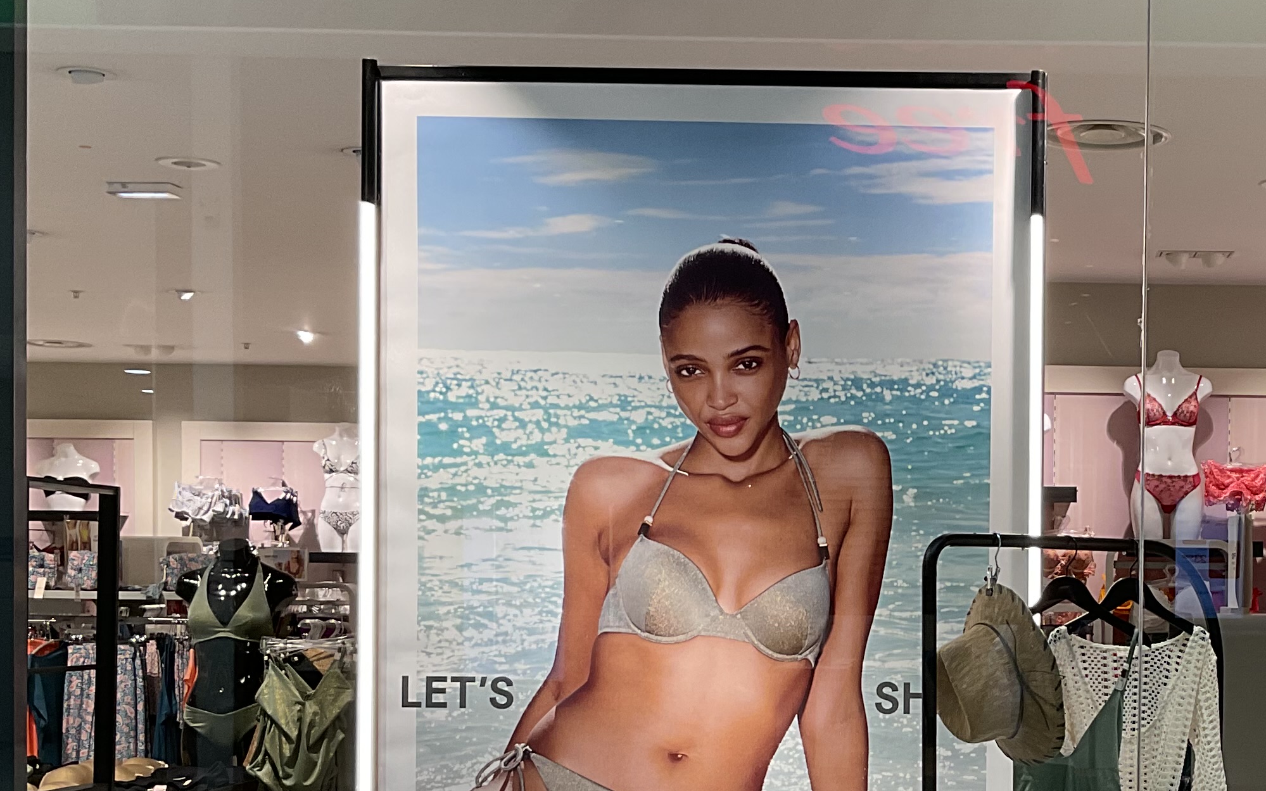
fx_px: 2139
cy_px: 636
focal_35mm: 62
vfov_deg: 20.7
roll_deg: -1.0
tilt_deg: -0.6
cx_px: 1054
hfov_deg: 31.9
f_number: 1.8
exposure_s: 1/120
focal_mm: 3
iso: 40
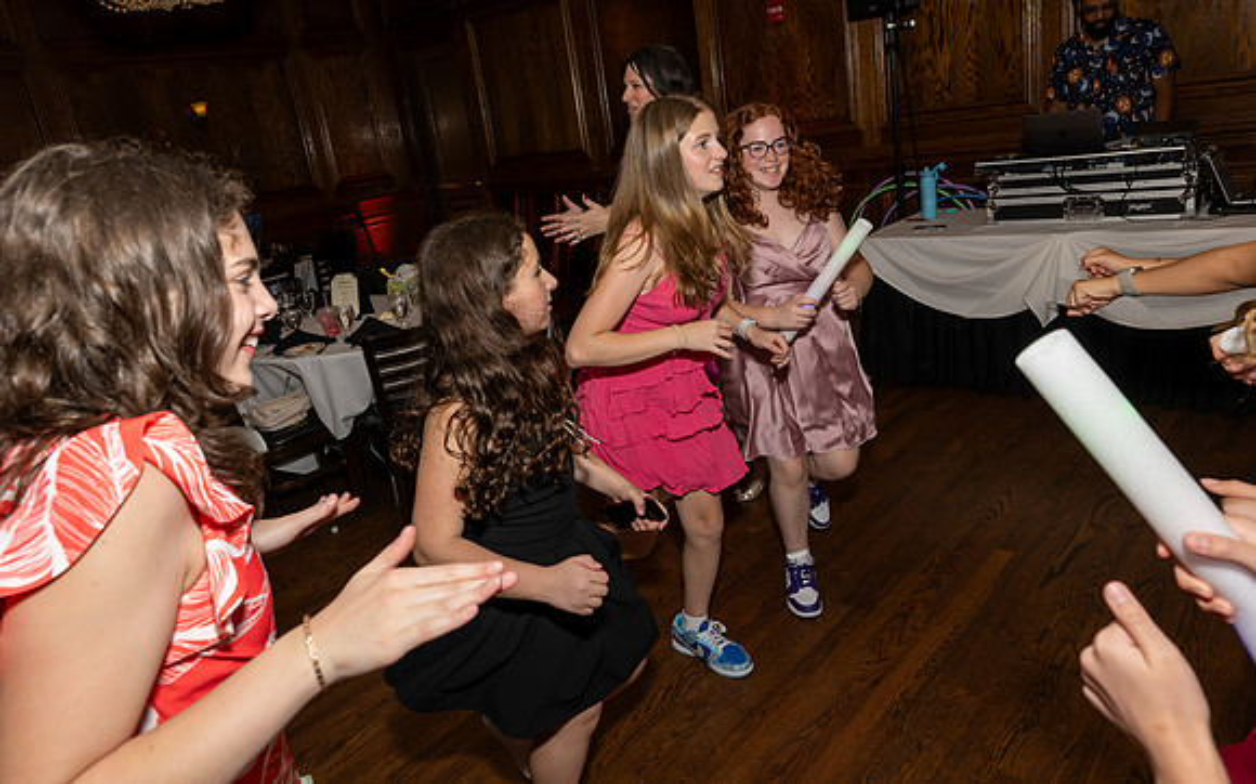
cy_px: 365
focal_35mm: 25
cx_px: 615
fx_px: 855
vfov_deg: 49.2
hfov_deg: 72.6
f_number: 8
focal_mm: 24
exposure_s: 1/250
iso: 640
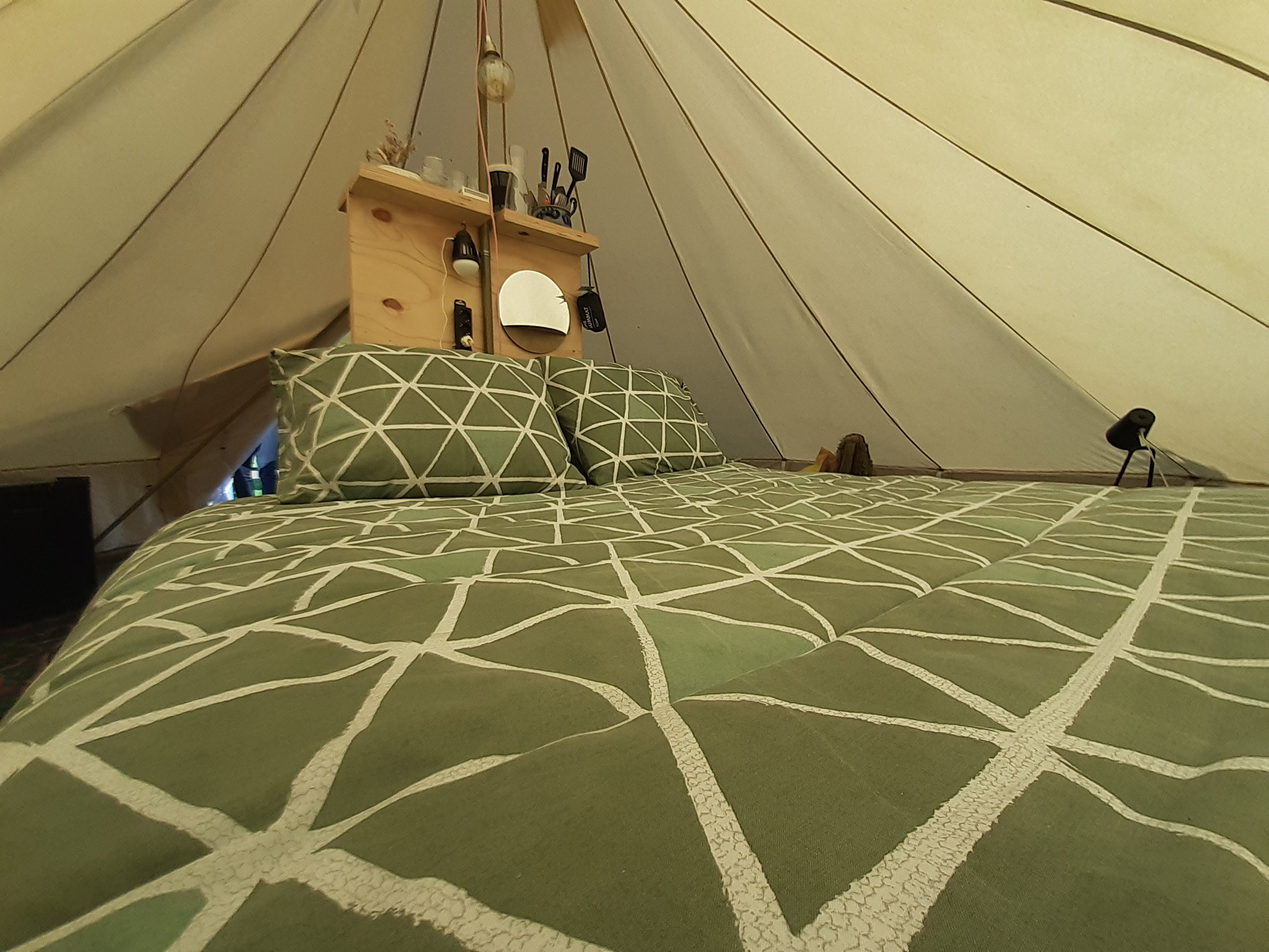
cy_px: 476
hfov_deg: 106.2
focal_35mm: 13
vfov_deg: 89.9
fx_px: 477
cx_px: 634
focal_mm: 1.13
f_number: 2.2
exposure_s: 1/264
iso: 40
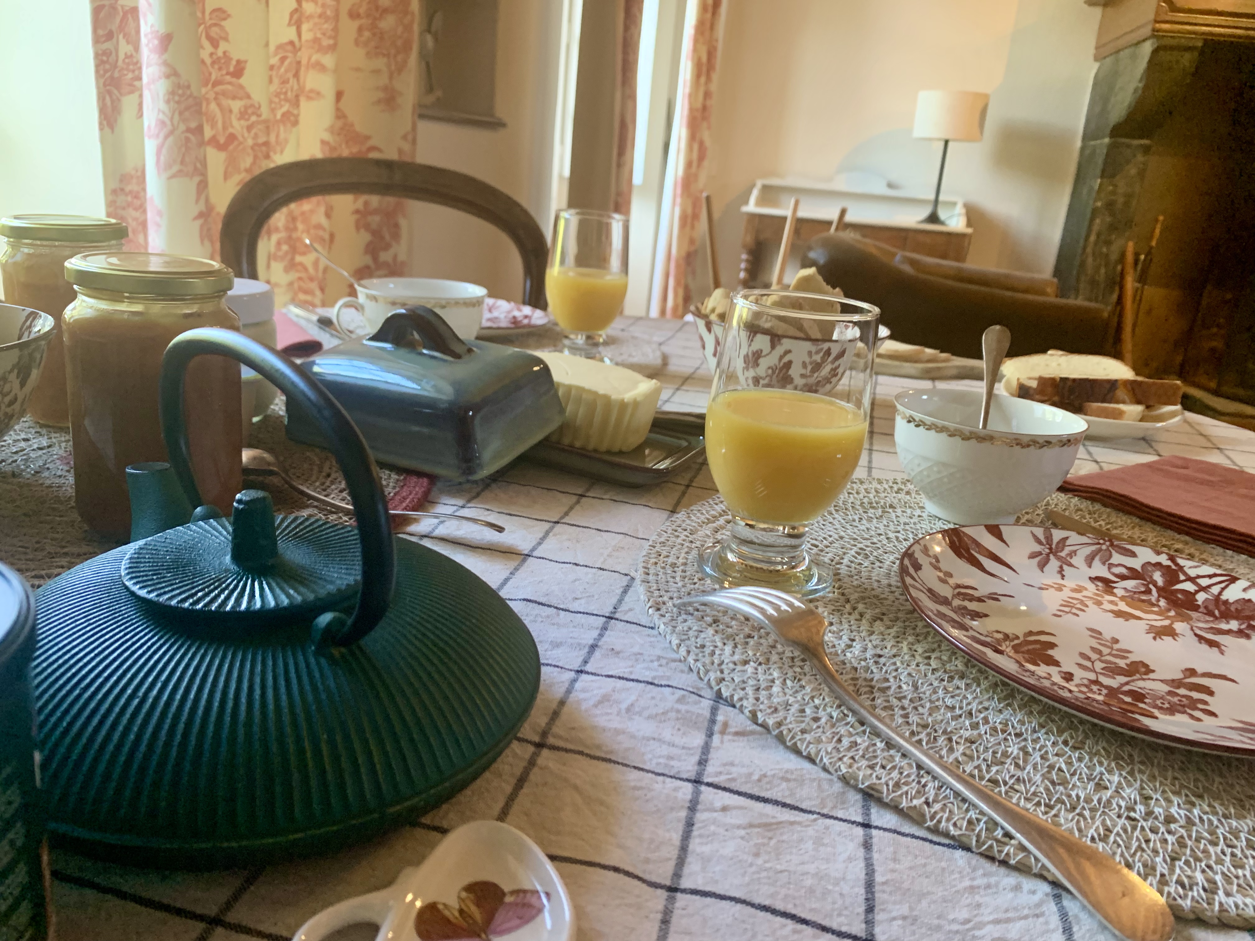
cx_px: 628
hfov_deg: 67.3
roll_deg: -5.2
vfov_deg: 53.1
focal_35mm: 26
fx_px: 943
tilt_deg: -17.1
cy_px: 470
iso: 250
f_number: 1.8
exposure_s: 1/60
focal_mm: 4.25
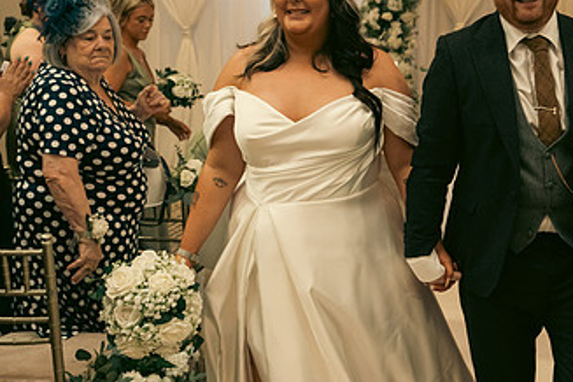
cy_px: 148
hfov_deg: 34.9
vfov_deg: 24.6
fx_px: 875
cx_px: 477
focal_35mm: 55
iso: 2500
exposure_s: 1/160
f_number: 3.5
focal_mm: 31
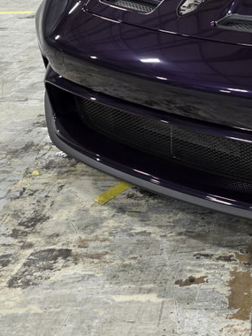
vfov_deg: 29.6
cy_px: 22
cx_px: 328
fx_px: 602
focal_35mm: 62
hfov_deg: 21.4
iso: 500
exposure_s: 1/120
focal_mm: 6.3
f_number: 1.7
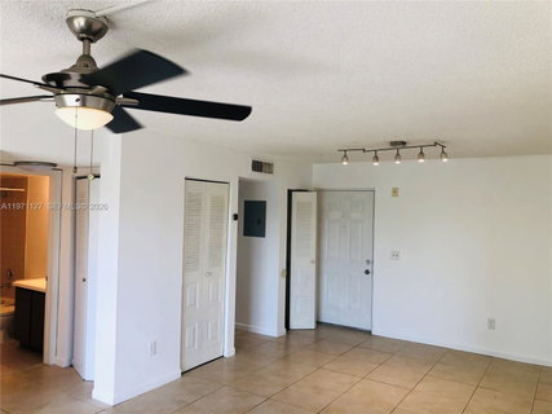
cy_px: 207
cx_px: 276
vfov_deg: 49.7
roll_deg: -0.2
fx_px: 446
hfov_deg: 63.5
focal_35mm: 28
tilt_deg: -0.6
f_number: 1.8
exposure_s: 1/120
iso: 50
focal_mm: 3.99
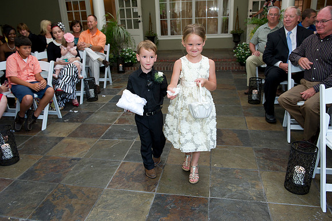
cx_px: 166
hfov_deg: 63.7
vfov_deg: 44.9
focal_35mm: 29
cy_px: 110
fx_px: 267
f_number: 5
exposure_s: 1/100
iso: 800
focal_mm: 29
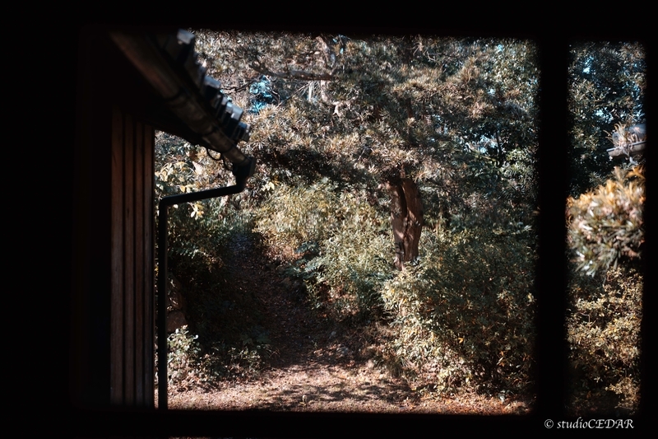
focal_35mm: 45
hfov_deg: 43.6
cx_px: 329
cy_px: 220
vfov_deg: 29.9
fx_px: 822
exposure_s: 1/320
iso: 100
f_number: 2.8
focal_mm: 45
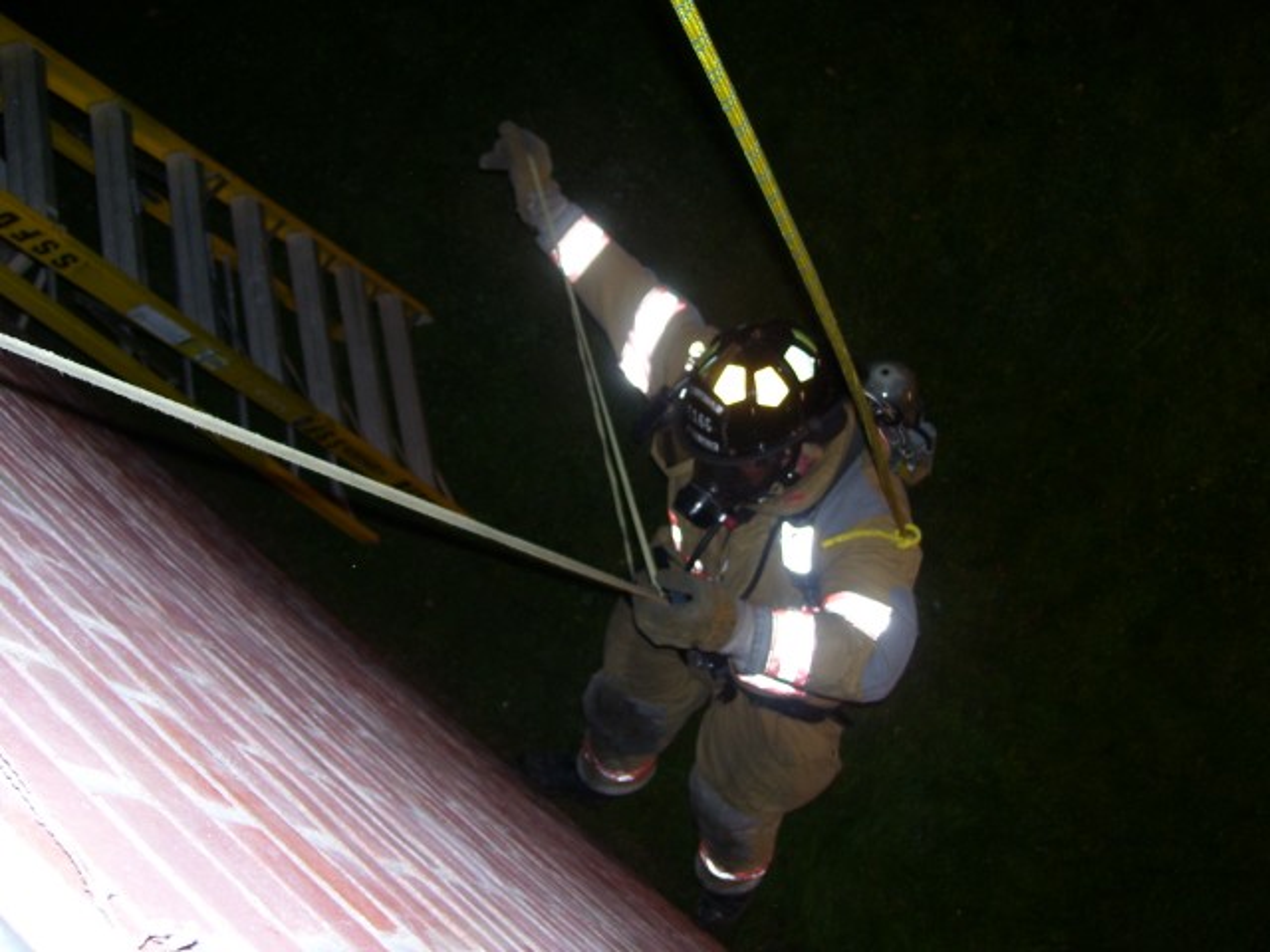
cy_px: 476
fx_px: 1357
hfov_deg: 50.1
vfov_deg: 38.7
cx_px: 635
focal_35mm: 37
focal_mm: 6
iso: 80
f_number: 2.7
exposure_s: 1/30
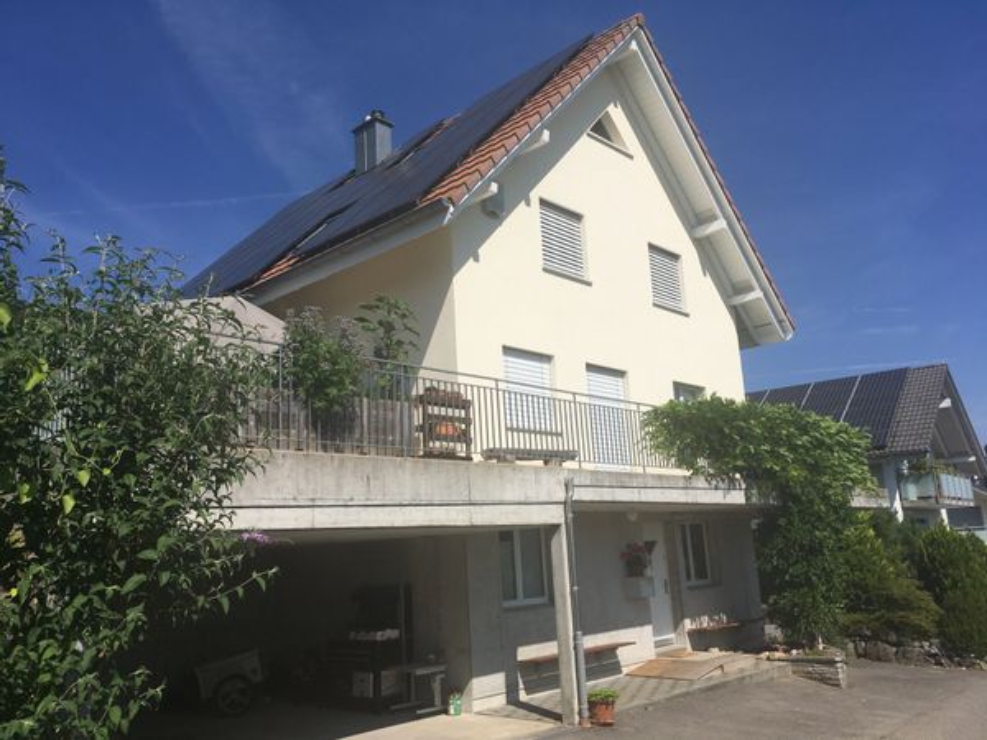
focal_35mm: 29
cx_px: 494
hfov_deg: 61.7
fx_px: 827
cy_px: 370
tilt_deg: +12.7
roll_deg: +3.4
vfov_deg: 48.2
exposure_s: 1/3663
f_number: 2.2
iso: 25
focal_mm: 4.15
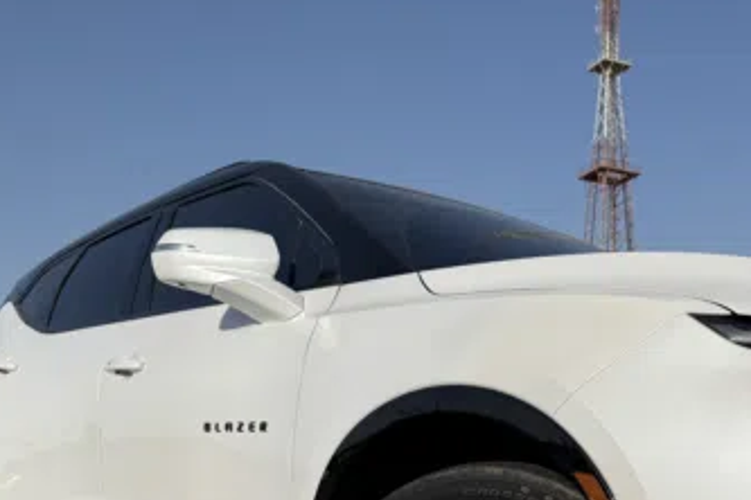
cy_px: 491
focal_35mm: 48
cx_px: 593
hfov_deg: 39.6
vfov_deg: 26.7
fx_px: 1001
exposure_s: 1/9091
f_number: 1.78
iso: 80
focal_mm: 6.76
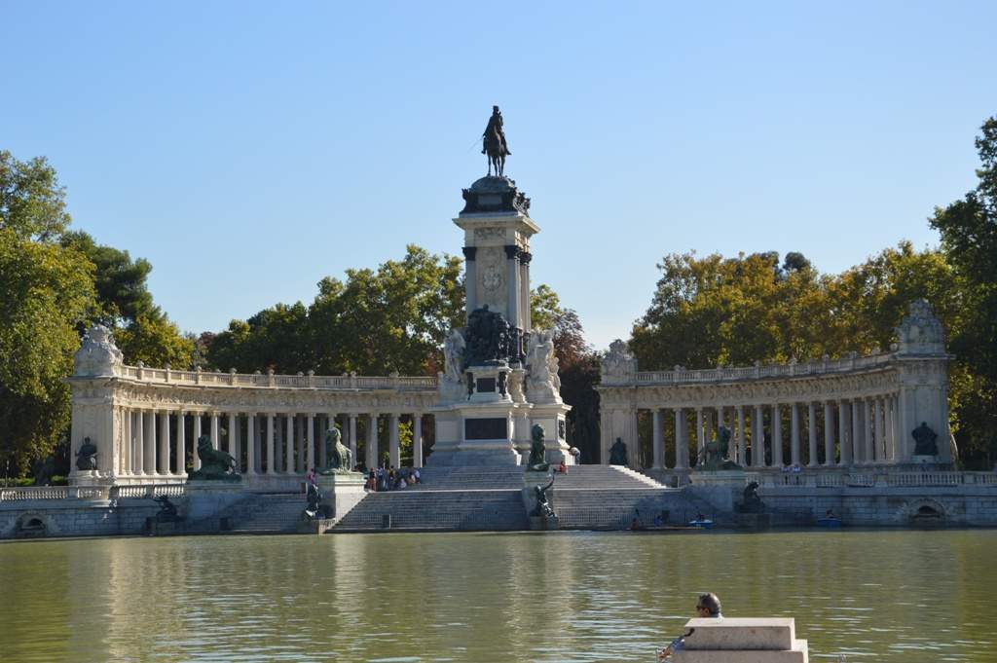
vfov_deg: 18.2
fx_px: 2075
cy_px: 332
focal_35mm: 75
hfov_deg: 27.0
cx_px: 498
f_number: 8
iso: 100
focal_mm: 50
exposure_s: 1/250
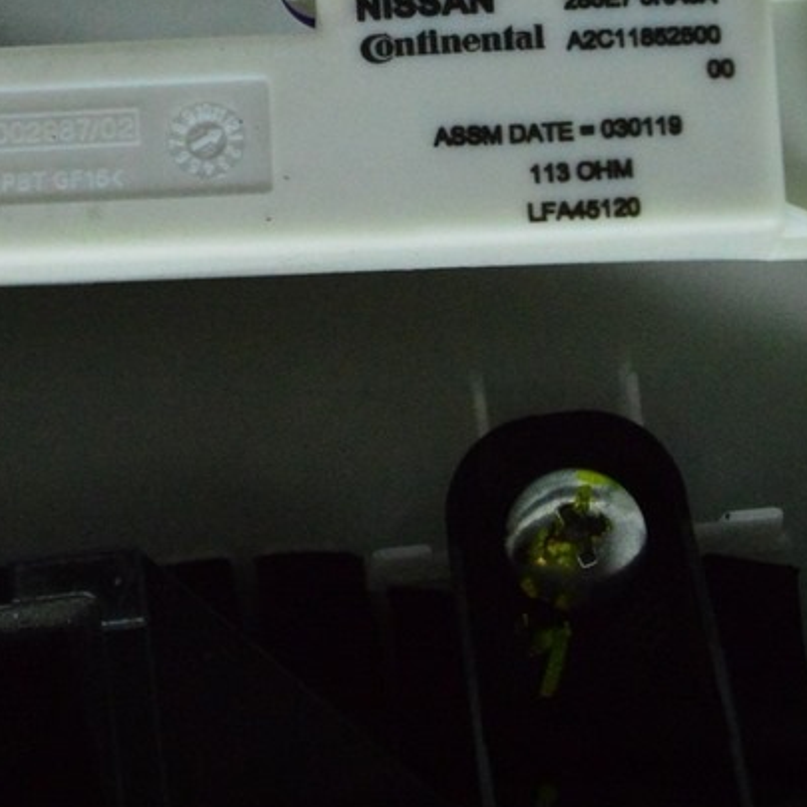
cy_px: 224
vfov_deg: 9.9
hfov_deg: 9.8
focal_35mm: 177
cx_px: 84
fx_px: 4670
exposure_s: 1/640
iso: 6400
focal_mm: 55
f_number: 6.3
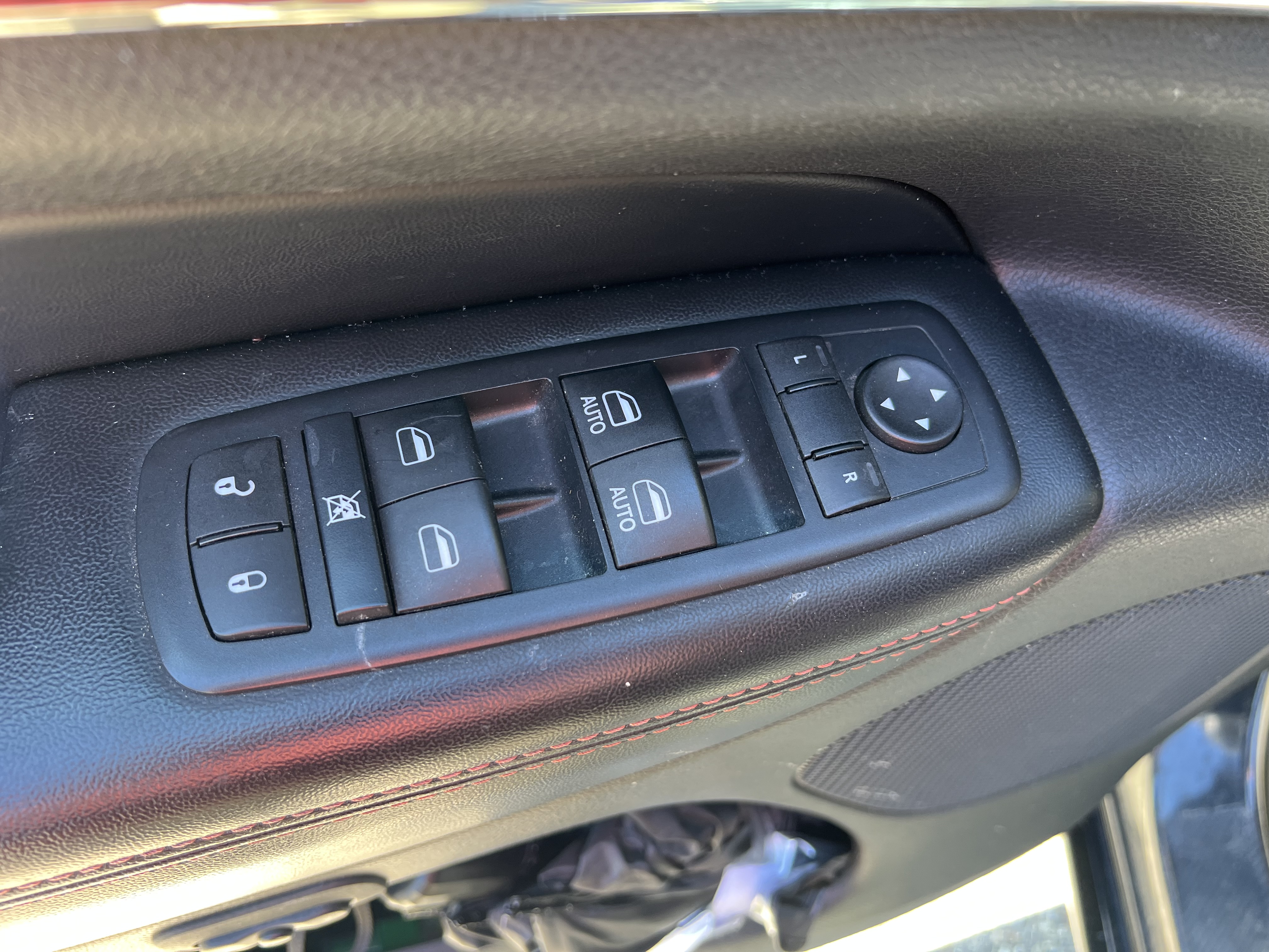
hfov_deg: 67.3
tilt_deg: -60.3
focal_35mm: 26
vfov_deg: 53.1
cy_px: 476
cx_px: 634
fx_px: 953
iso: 100
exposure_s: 1/121
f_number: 1.5
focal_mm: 5.7
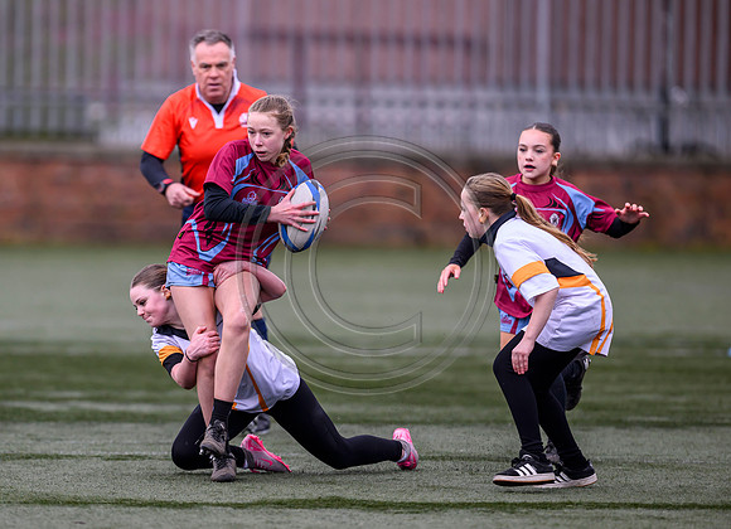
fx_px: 10310
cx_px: 267
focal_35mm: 494
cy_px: 275
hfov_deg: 4.1
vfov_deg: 2.9
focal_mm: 400
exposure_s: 1/1250
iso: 500
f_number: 3.5
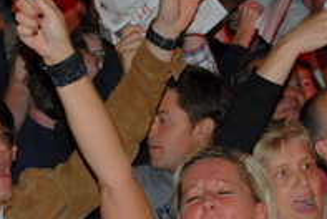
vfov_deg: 7.2
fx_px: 1745
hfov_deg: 10.7
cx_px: 237
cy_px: 141
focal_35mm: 192
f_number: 4.5
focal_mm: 35
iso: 320
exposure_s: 1/60
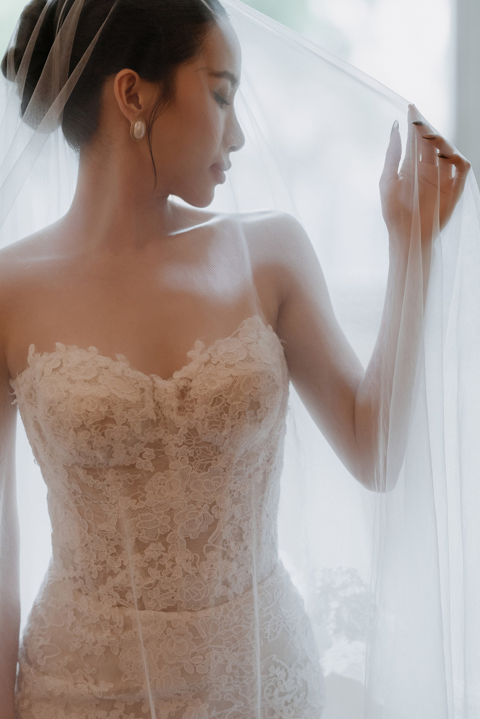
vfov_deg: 15.9
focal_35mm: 129
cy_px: 420
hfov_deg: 10.6
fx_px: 2579
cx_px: 172
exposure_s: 1/250
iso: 1000
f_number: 1.8
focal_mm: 85
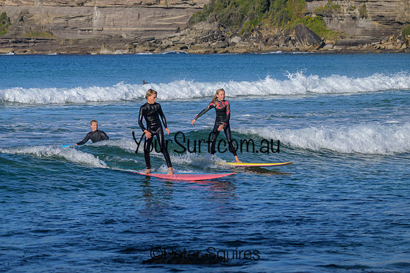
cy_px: 116
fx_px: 2193
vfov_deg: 7.1
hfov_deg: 10.7
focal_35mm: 192
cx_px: 138
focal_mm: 140
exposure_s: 1/1600
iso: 140
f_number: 6.3
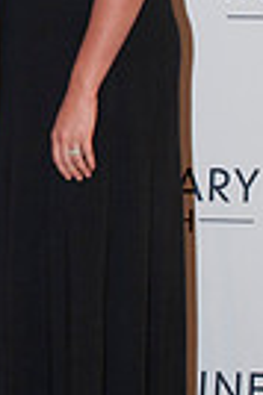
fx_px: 2219
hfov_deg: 6.7
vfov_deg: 10.1
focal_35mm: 202
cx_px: -40
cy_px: -3
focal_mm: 40
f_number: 5.6
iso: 400
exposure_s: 1/60
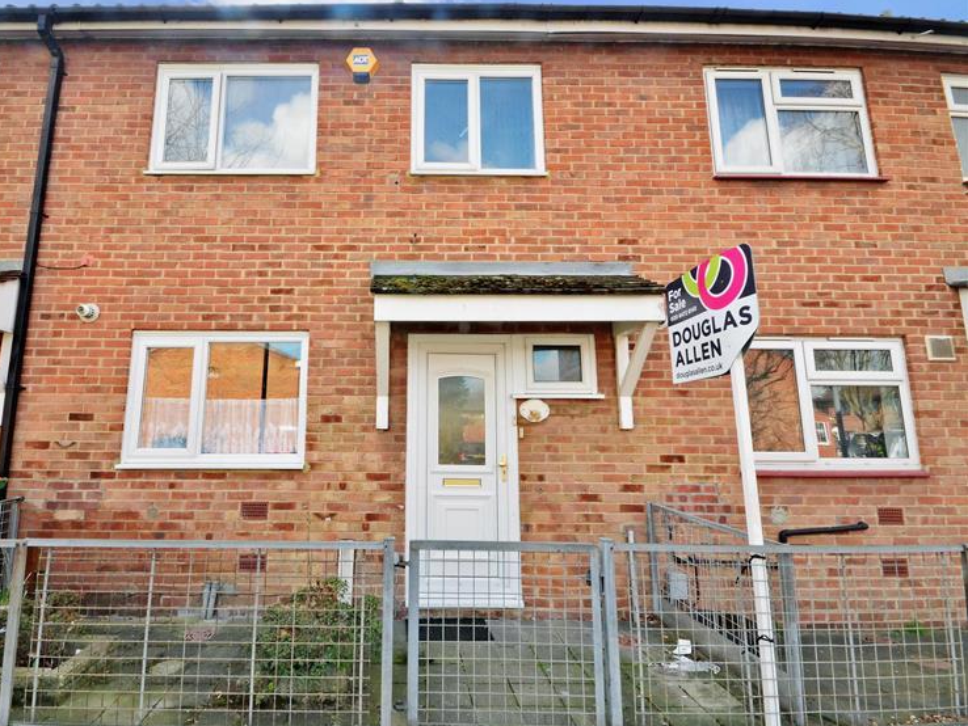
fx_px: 476
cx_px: 399
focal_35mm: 17
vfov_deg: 74.7
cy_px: 351
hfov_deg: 90.1
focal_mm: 10
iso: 400
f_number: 22
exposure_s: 1/20
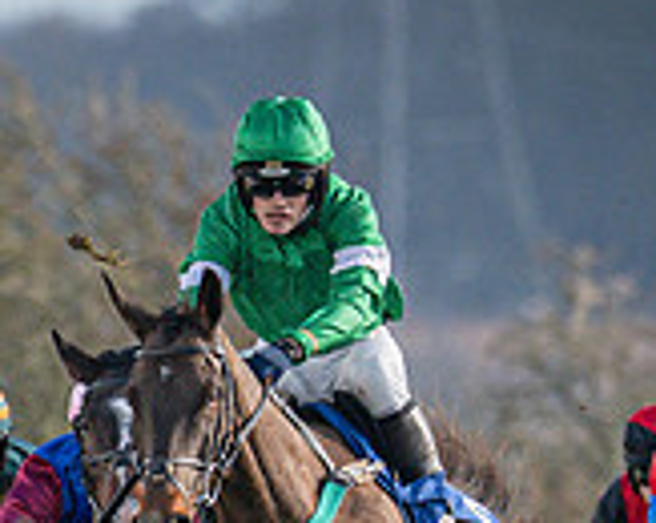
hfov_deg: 0.6
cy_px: 563
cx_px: -506
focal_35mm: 3059
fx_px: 59320
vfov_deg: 0.5
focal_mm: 400
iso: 400
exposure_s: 1/1600
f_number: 5
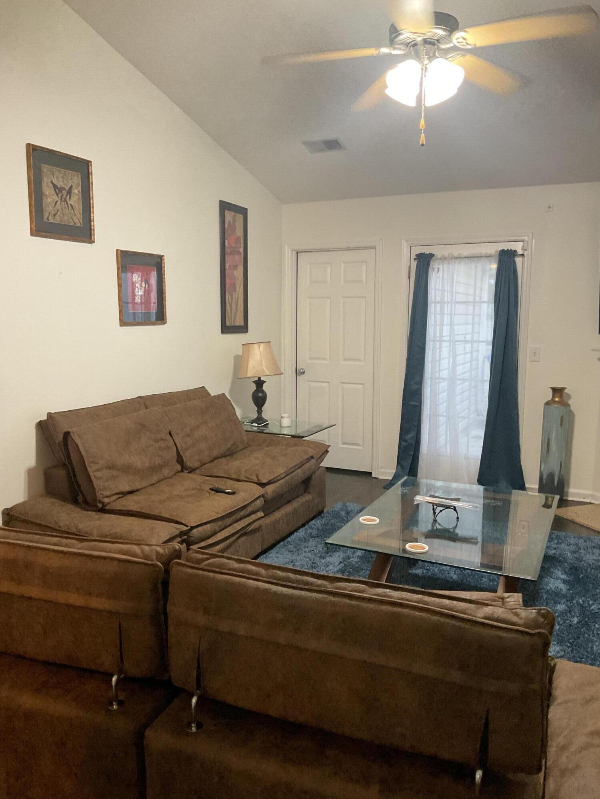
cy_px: 400
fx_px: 670
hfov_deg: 48.2
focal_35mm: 29
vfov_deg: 61.7
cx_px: 300
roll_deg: +0.1
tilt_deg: -7.9
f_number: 1.8
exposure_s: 1/60
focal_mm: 3
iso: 250
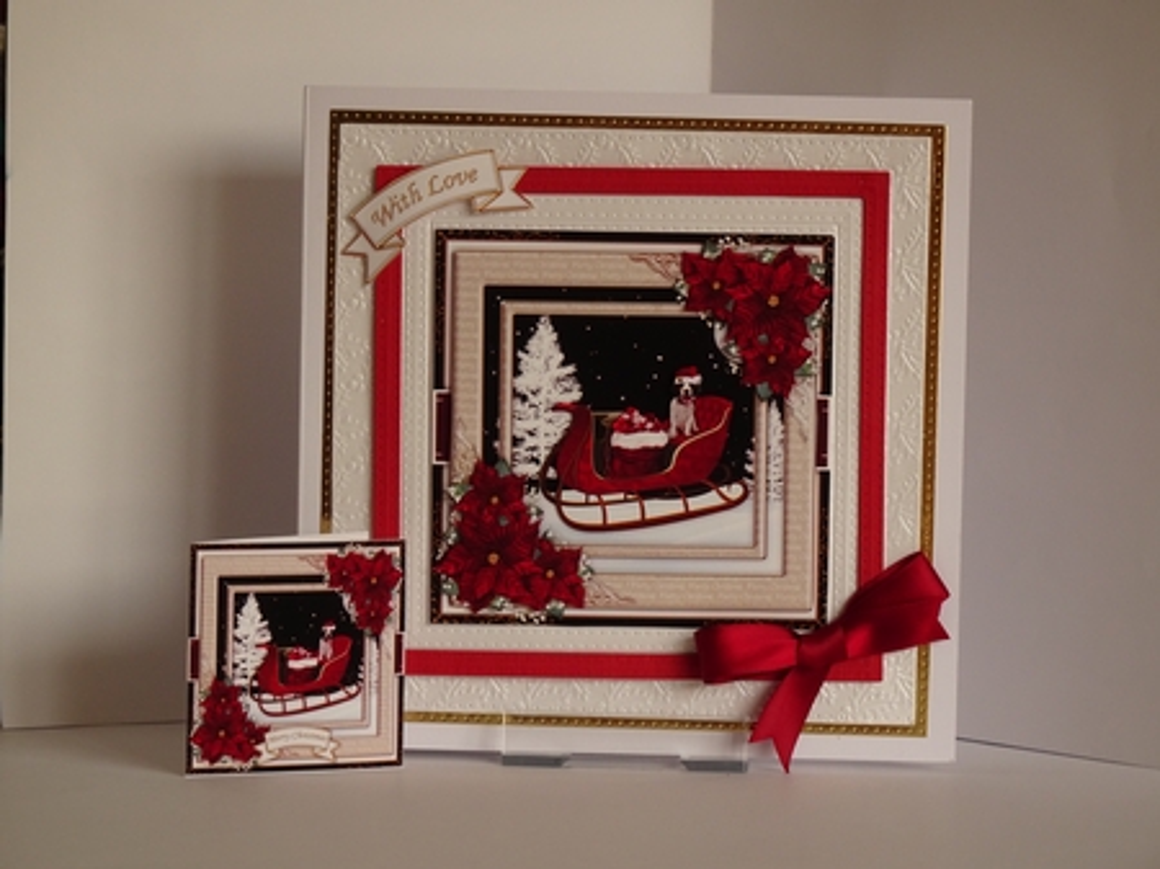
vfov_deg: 12.0
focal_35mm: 123
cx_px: 580
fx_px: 4120
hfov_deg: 16.0
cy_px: 434
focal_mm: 20.96
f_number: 5.6
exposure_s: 1/125
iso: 125
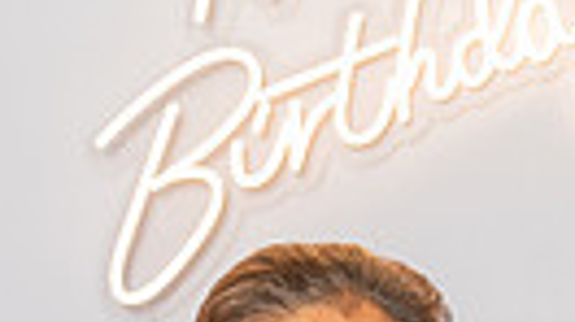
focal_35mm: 264
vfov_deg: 4.5
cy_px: 669
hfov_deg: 8.0
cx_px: 840
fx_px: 4022
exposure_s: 1/200
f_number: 4
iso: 250
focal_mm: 50
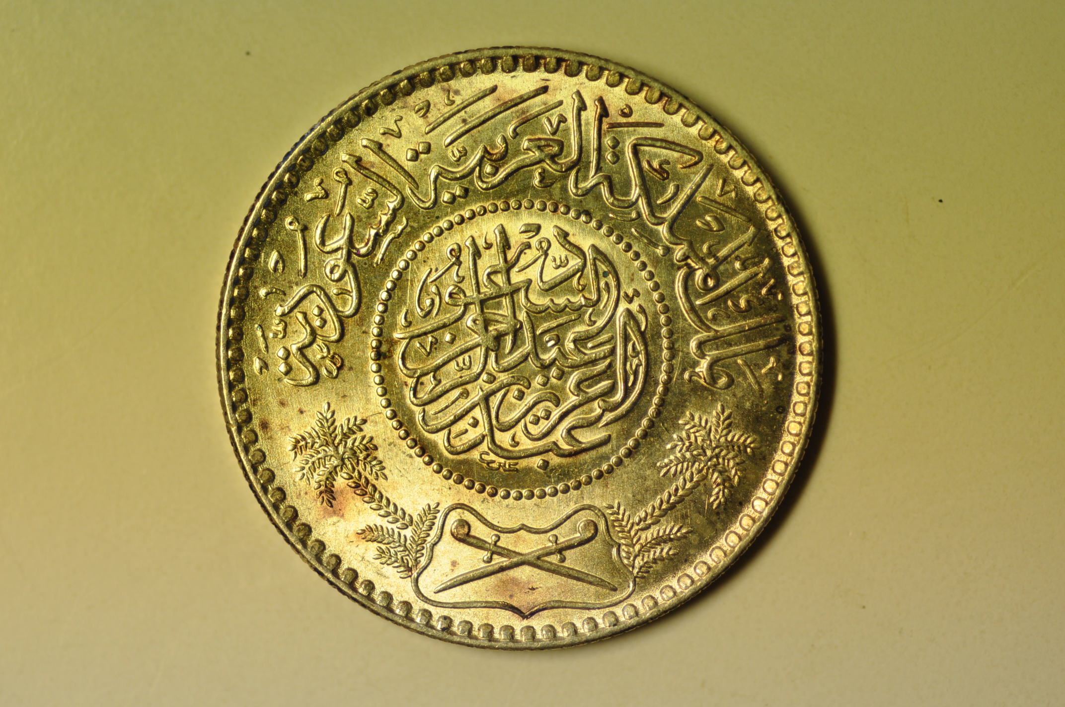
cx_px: 532
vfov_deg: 15.2
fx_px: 2659
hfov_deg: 22.6
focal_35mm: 90
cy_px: 354
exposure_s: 1/400
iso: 400
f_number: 5
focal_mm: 60
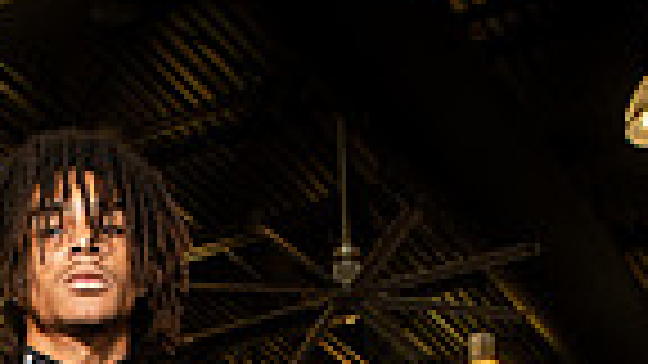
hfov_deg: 20.0
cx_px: 76
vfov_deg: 9.9
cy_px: 908
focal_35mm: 105
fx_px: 1804
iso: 500
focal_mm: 32
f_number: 5.6
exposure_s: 1/250
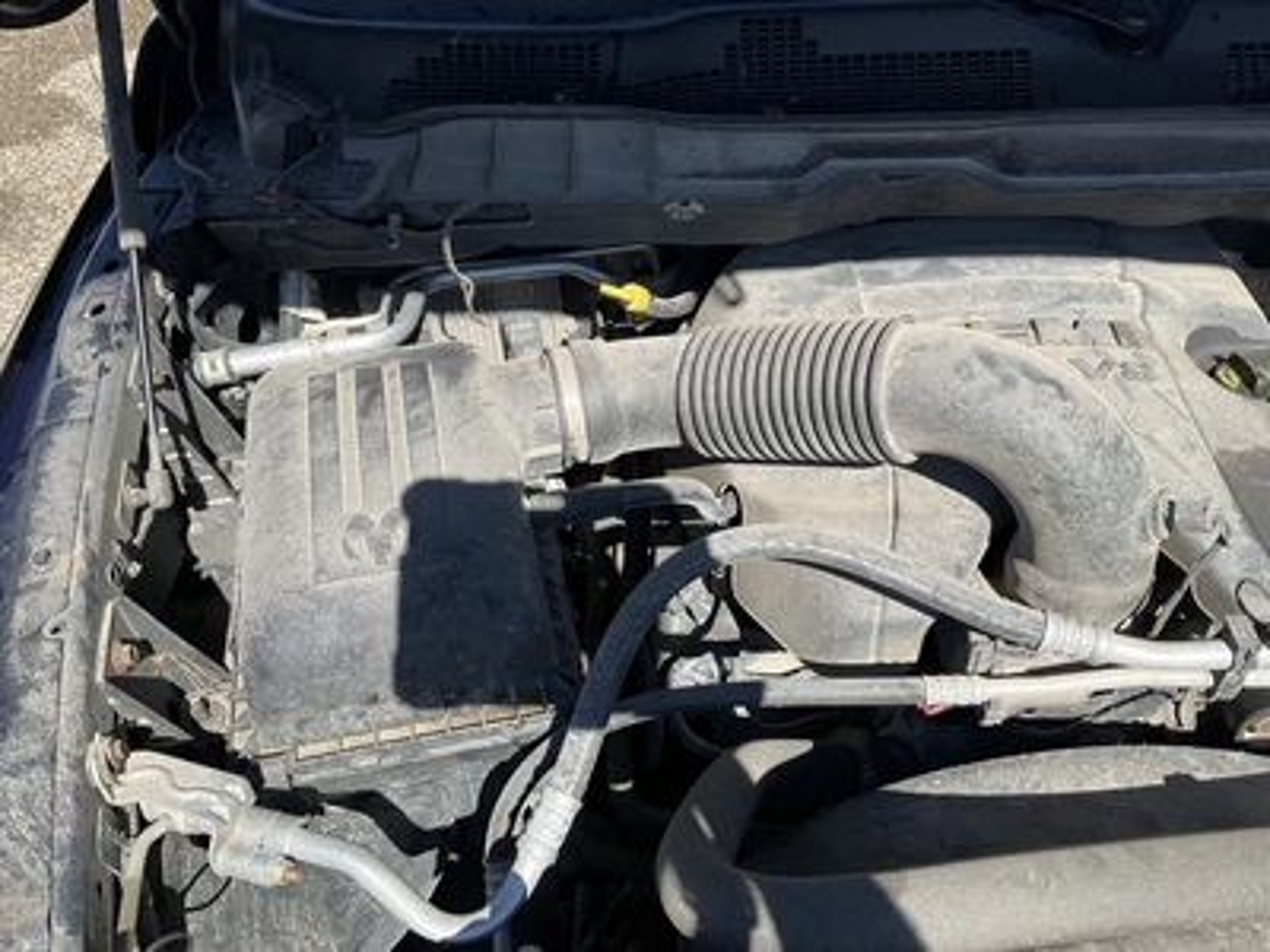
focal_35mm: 29
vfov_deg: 48.2
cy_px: 476
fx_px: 1064
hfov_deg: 61.7
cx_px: 635
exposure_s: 1/1144
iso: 25
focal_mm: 3
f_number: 1.8
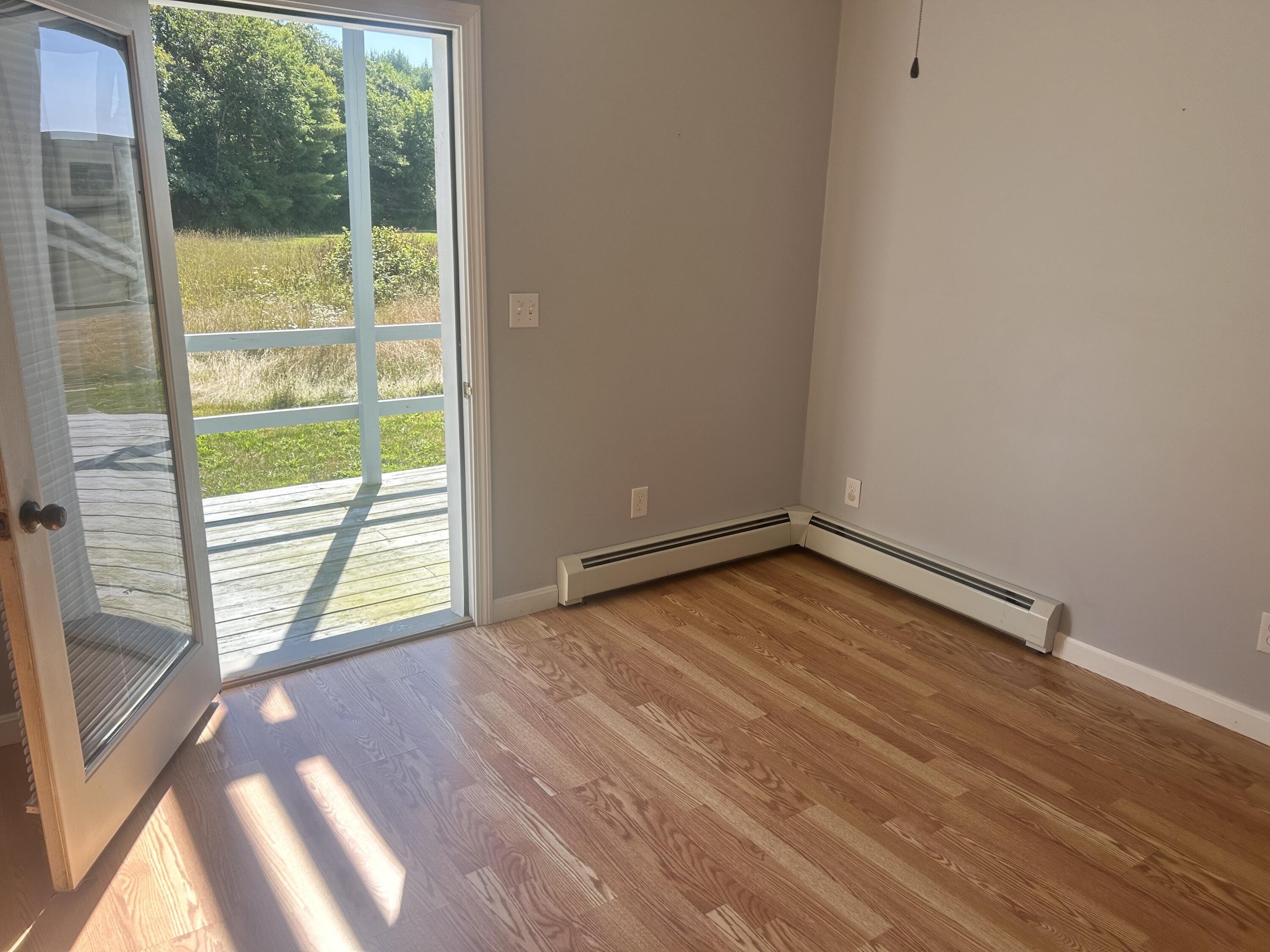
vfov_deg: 53.1
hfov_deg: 67.3
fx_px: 954
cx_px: 635
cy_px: 476
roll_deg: -1.4
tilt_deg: -16.0
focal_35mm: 26
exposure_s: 1/859
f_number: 1.5
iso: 50
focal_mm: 5.7
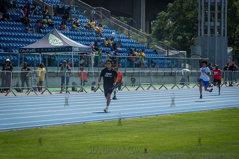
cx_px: 95
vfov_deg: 7.1
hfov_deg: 10.7
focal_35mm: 192
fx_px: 1278
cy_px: 83
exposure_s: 1/2000
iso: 250
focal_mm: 155
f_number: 4.5
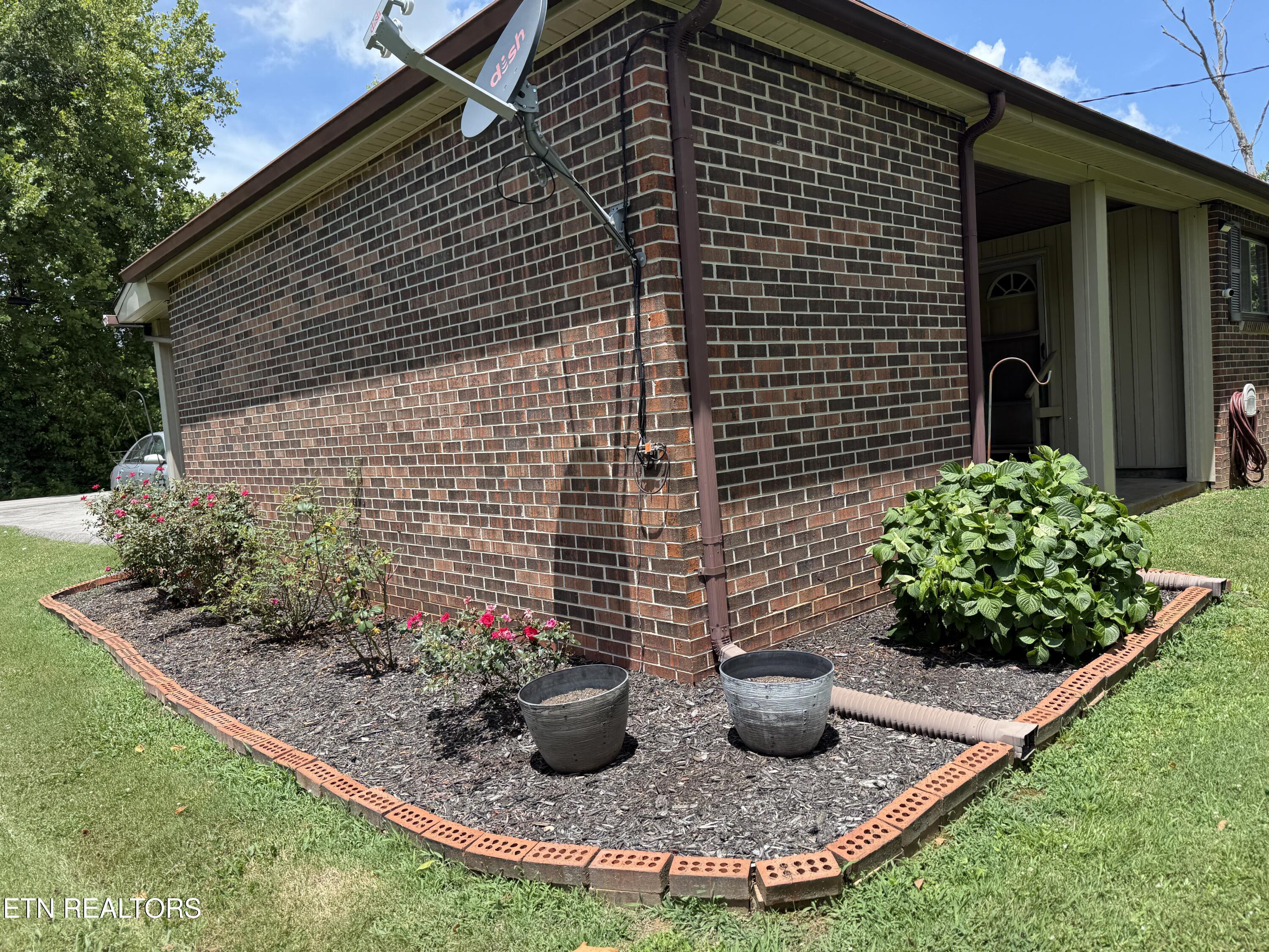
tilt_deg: -2.7
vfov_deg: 56.8
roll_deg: +2.2
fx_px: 880
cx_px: 634
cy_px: 476
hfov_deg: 71.6
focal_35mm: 24
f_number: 1.78
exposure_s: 1/2299
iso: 80
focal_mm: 6.76
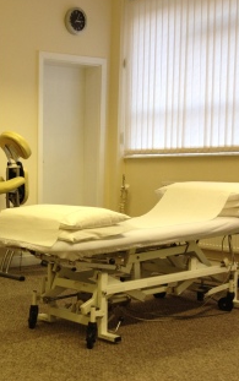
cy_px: 222
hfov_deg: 20.6
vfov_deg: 33.4
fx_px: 634
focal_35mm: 61
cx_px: -7
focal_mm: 4.28
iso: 80
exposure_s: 1/20
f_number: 2.4
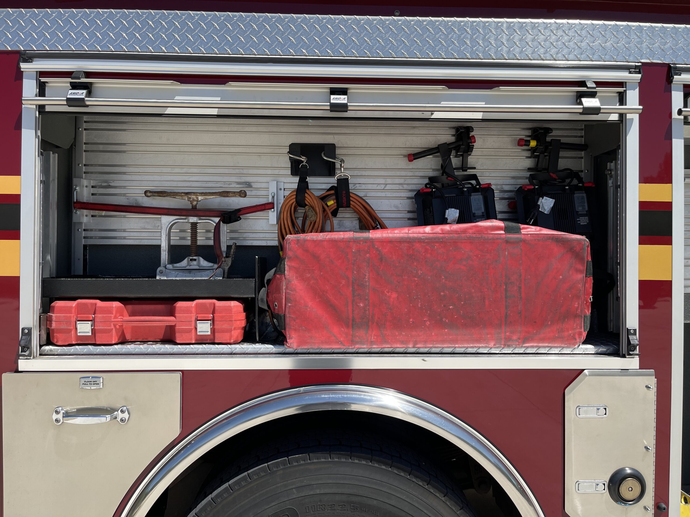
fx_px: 518
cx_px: 345
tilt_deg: +2.6
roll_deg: +0.0
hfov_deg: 67.3
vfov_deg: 53.1
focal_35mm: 26
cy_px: 258
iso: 32
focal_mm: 5.1
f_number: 1.6
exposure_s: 1/2545
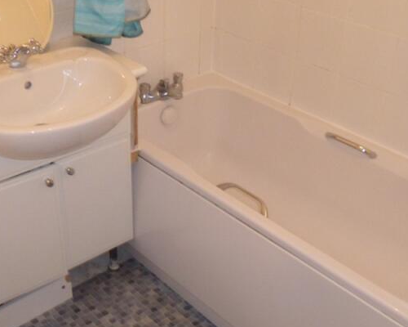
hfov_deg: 38.5
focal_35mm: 48
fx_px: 580
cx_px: 151
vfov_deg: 31.4
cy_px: 188
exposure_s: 1/60
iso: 320
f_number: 2.8
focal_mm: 4.3
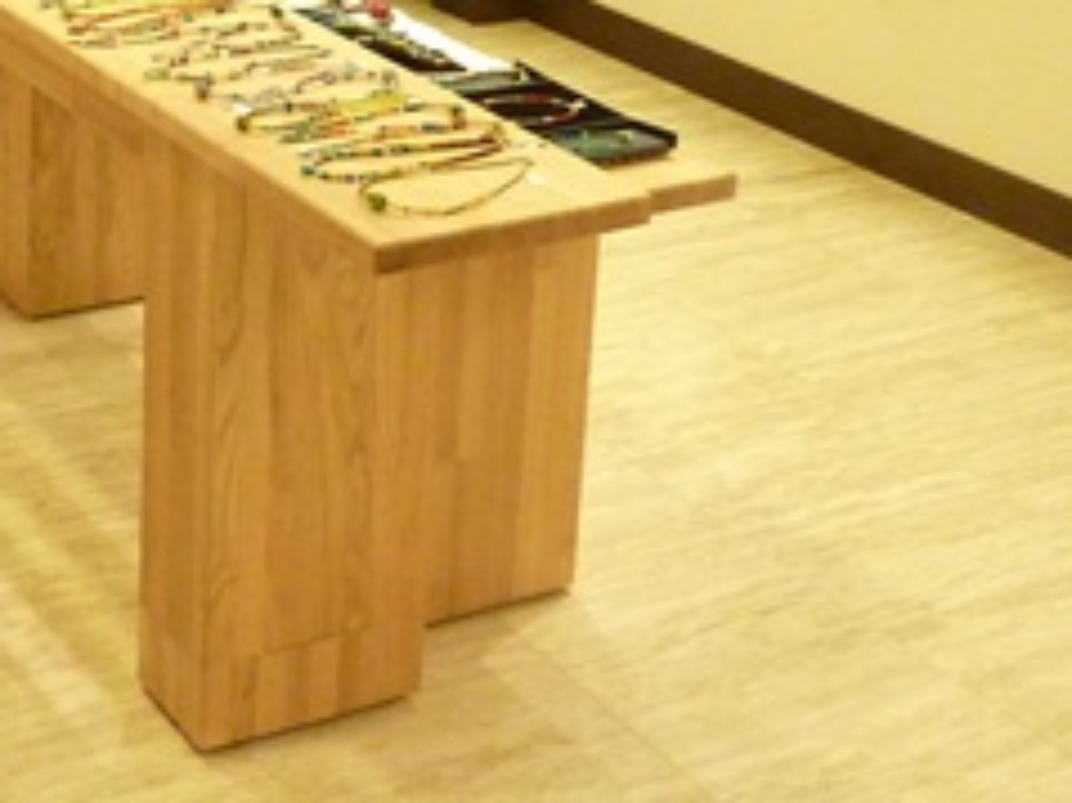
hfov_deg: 26.2
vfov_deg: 20.1
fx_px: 2136
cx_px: -76
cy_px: -132
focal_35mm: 69
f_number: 3.3
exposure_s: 1/25
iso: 400
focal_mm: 4.1
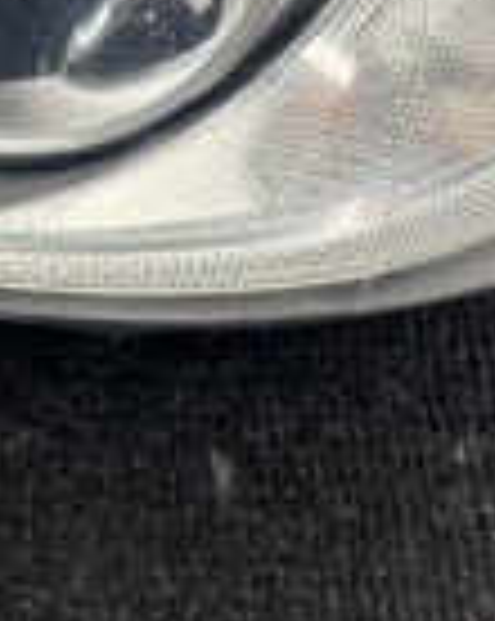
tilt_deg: -61.9
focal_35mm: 109
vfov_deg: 17.2
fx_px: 2001
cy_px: 0
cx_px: -256
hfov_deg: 13.3
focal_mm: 6.76
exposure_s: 1/121
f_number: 1.78
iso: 160
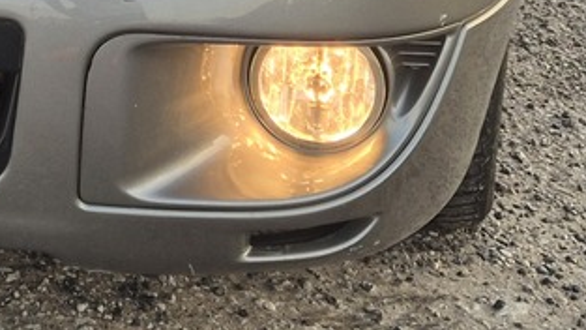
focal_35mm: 128
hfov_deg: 16.4
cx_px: -24
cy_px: -343
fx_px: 1989
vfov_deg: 8.9
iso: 25
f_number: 1.8
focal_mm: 5.4
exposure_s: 1/212
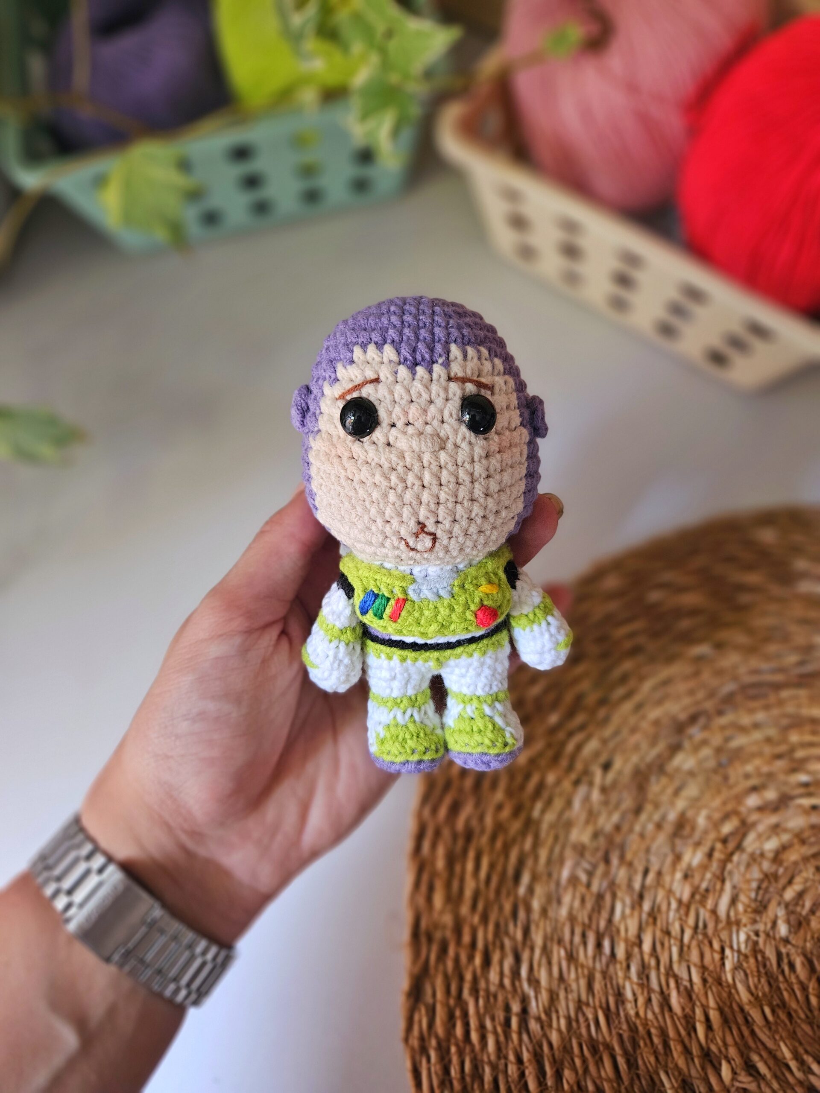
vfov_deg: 73.9
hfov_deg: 58.9
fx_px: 726
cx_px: 410
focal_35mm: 23
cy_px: 546
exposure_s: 1/120
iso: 640
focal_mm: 5.4
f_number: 1.8
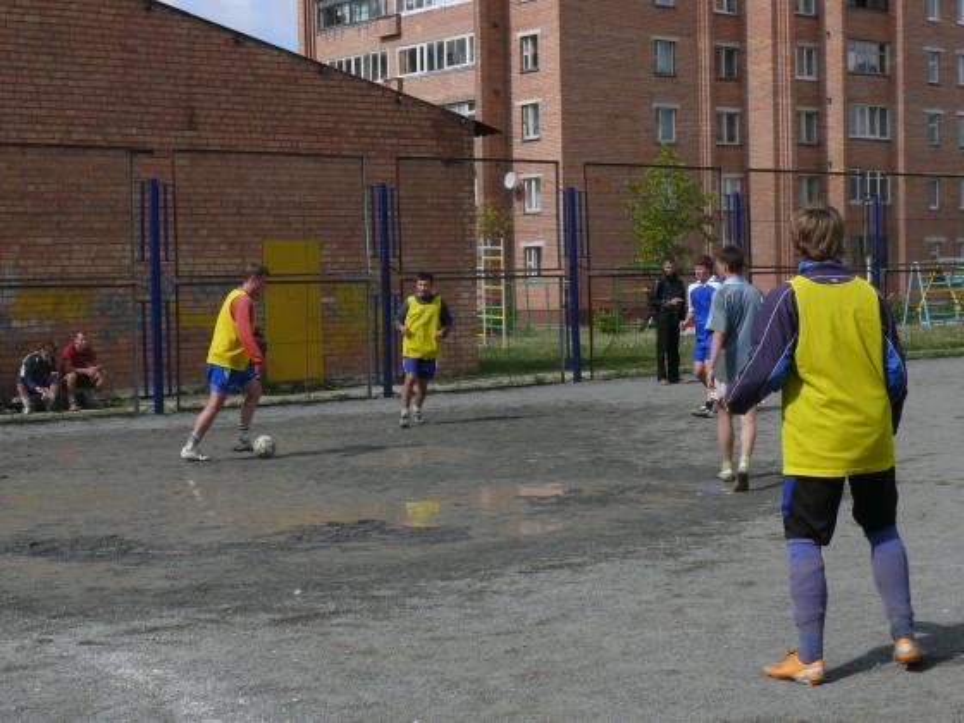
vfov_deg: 23.3
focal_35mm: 63
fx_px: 1754
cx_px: 482
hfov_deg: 30.7
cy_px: 362
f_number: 6.3
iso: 100
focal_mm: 10.3
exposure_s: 1/500
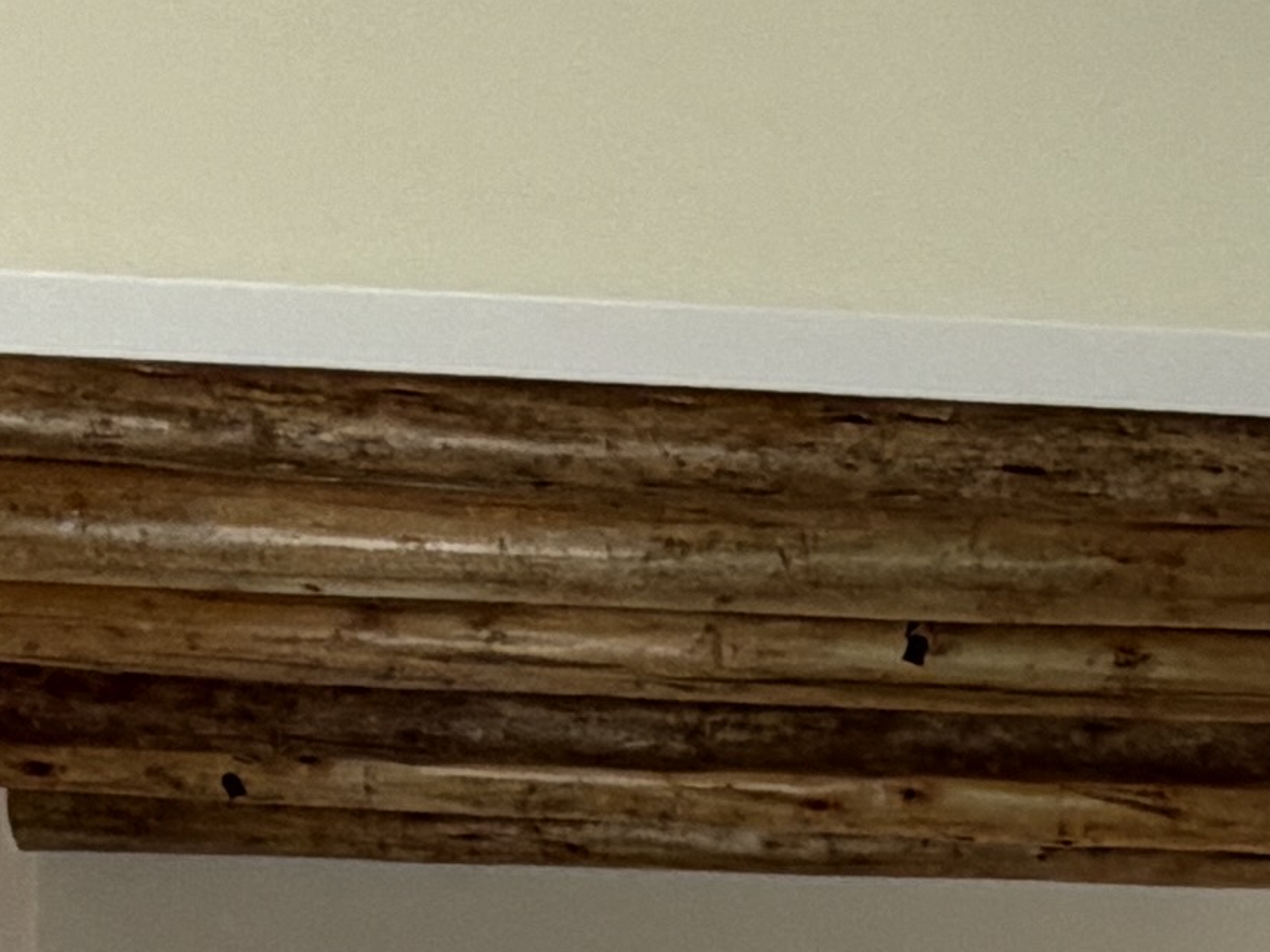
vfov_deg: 14.2
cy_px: 1665
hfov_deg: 20.0
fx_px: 3412
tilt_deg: -1.8
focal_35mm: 93
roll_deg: -1.0
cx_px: 1469
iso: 100
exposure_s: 1/121
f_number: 2.2
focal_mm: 2.22
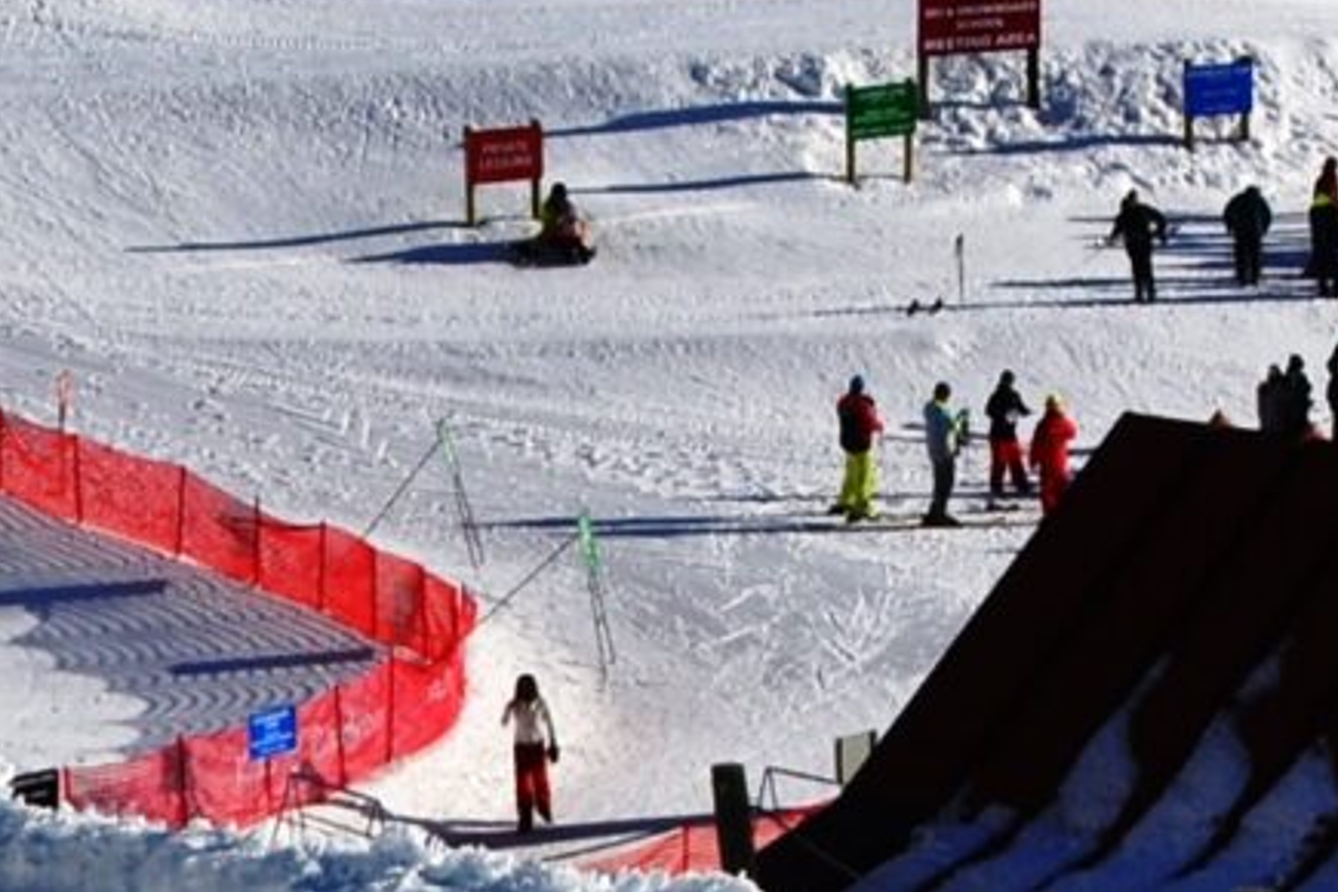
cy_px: -1730
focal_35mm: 265
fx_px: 9848
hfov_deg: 7.6
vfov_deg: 4.9
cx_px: 2018
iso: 100
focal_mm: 30
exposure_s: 1/320
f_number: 9
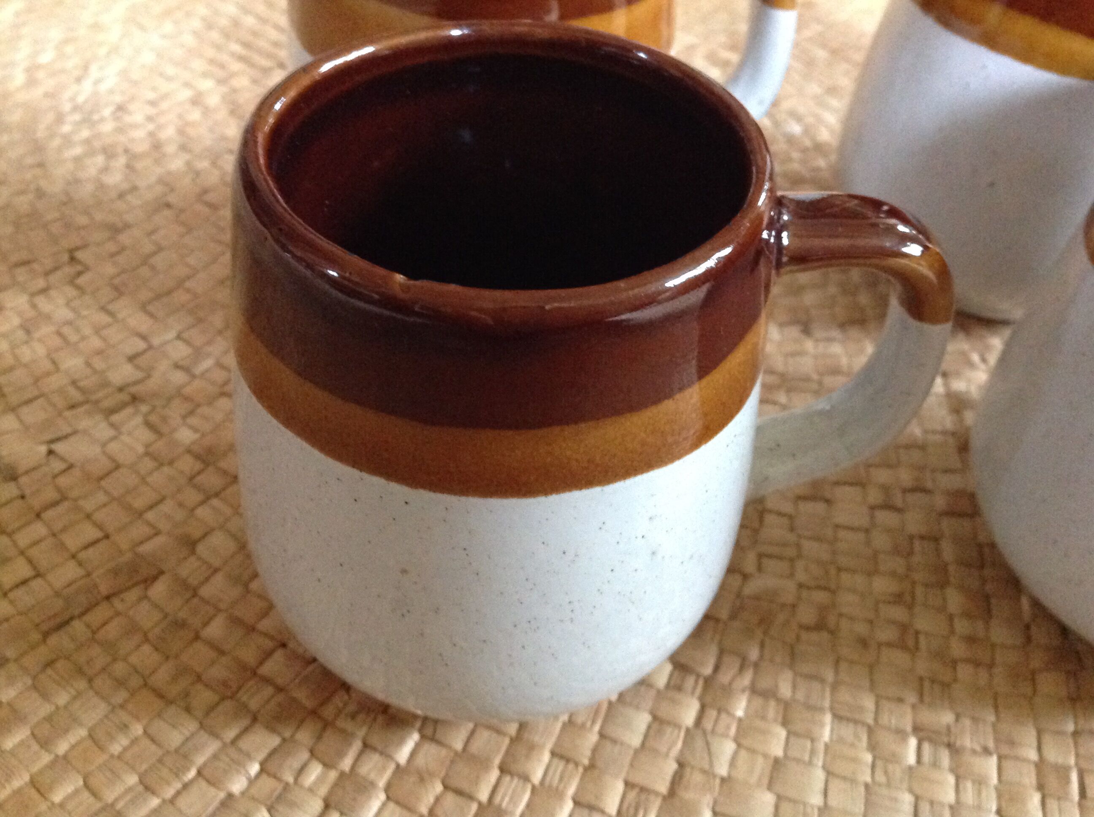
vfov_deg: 40.6
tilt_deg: -45.2
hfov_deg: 52.7
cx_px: 547
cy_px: 408
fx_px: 1104
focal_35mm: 35
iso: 640
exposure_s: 1/15
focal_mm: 4.28
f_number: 2.4
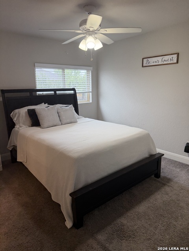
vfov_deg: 71.6
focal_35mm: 24
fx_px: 175
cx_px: 94
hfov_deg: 56.8
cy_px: 126
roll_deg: +0.9
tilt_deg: -12.5
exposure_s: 1/120
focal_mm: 6.76
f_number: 1.78
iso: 100
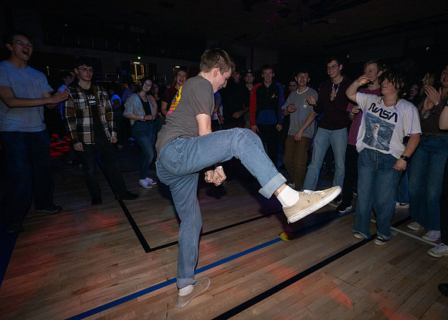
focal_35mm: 20
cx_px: 251
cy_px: 156
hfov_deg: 81.2
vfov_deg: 63.2
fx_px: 260
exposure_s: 1/10
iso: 250
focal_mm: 17.5
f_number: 8
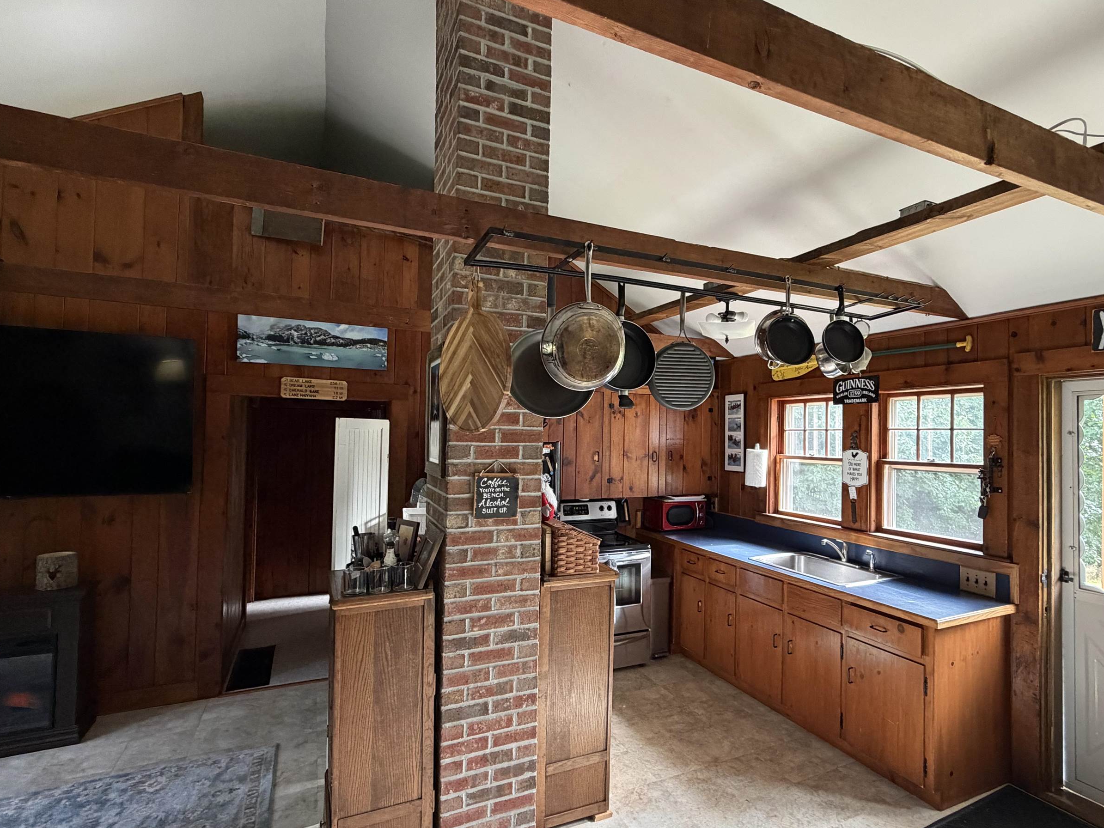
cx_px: 600
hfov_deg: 87.5
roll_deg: -0.8
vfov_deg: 71.6
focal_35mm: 18
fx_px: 574
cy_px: 425
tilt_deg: +0.9
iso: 320
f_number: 2.2
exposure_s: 1/60
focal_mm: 2.22
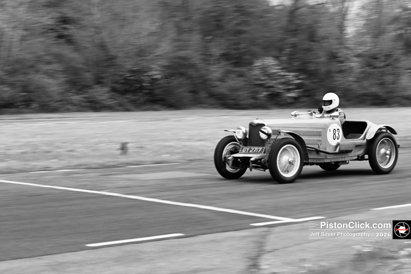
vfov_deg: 19.4
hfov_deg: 28.9
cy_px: 137
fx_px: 798
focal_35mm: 70
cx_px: 206
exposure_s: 1/160
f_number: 8
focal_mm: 70
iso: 100
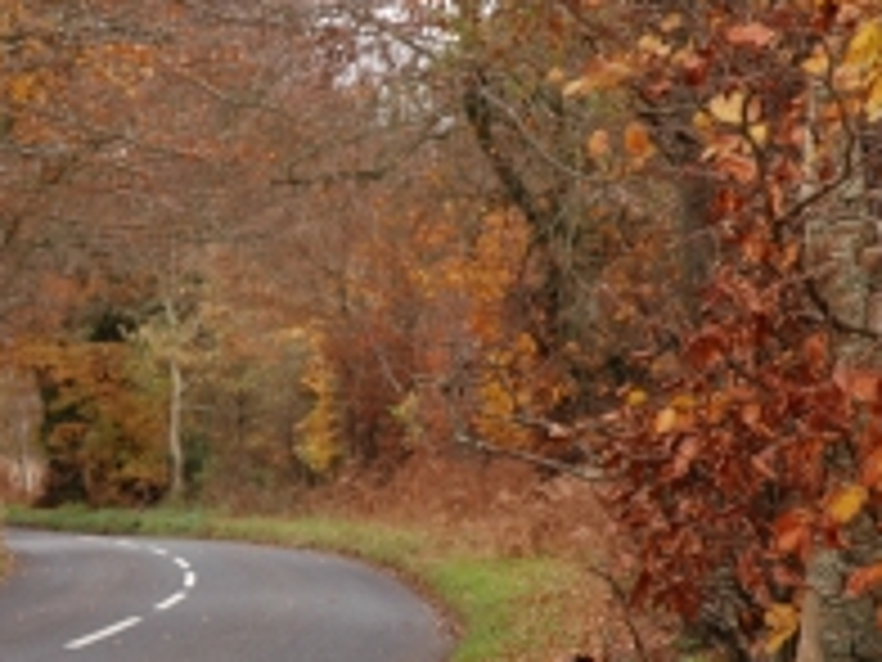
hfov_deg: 10.8
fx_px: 4637
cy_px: 507
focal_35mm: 182
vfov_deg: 8.1
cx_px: 230
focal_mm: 62
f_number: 6.3
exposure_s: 1/60
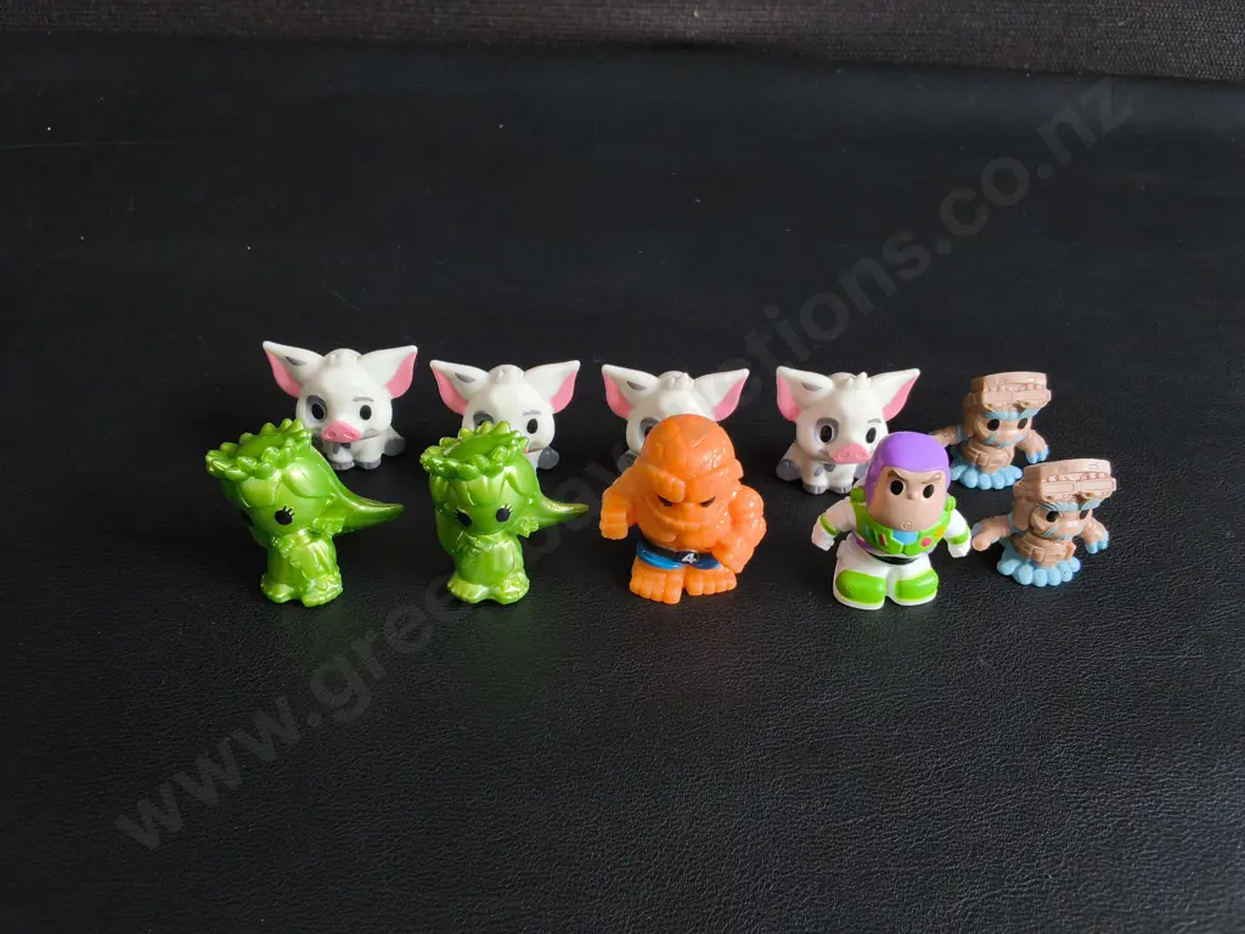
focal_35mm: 27
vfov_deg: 51.4
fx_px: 971
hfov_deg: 65.3
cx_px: 622
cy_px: 467
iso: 100
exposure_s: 1/100
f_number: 2
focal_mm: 2.87
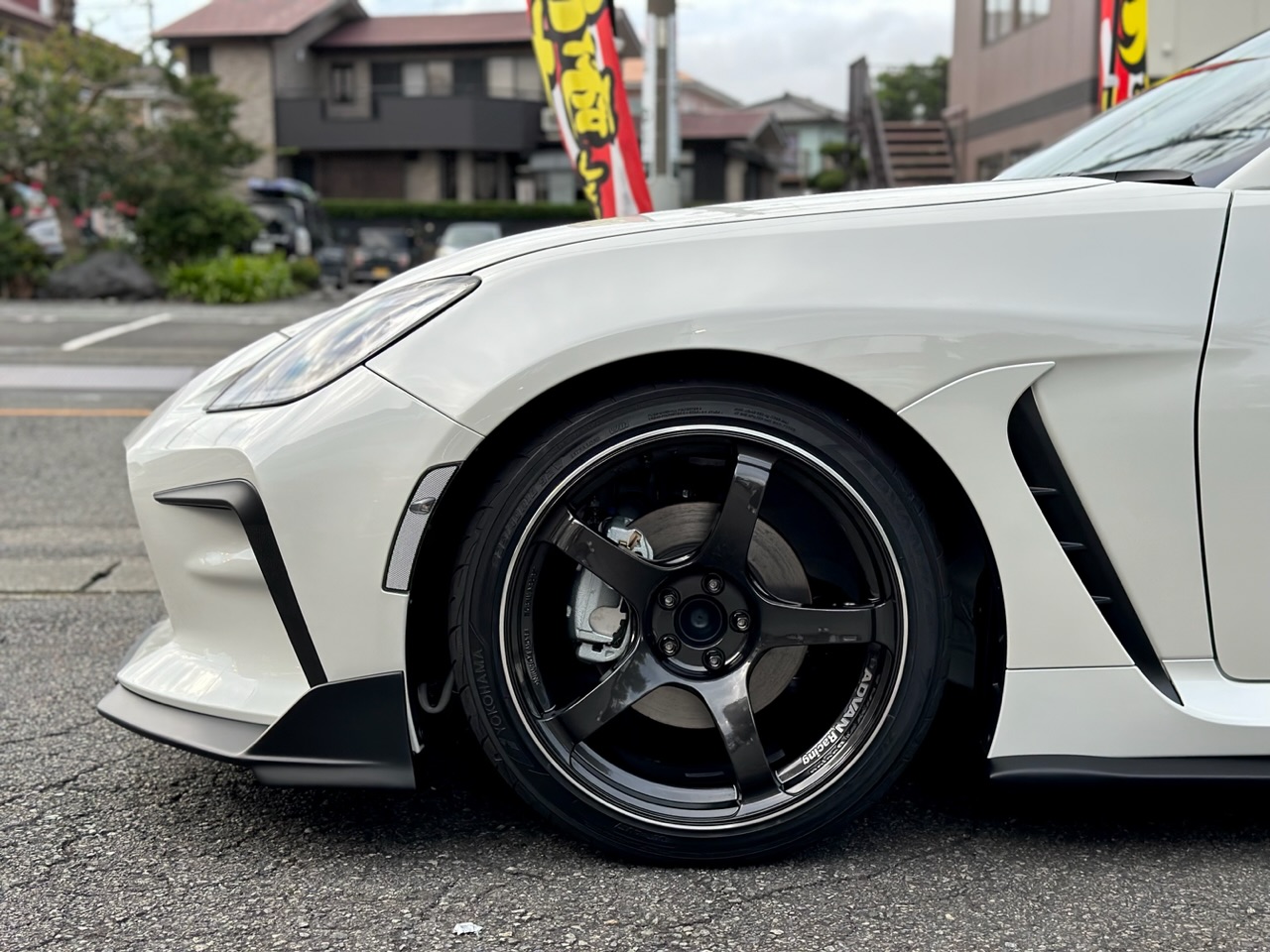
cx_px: 635
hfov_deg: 39.7
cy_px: 476
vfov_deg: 30.3
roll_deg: -0.1
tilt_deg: -7.4
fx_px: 1761
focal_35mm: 48
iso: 80
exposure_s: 1/444
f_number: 1.78
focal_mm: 6.86
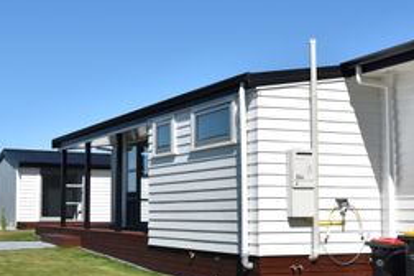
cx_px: 150
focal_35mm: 67
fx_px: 770
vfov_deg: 20.3
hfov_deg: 29.9
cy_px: 147
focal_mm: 24
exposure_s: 1/500
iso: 200
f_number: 11
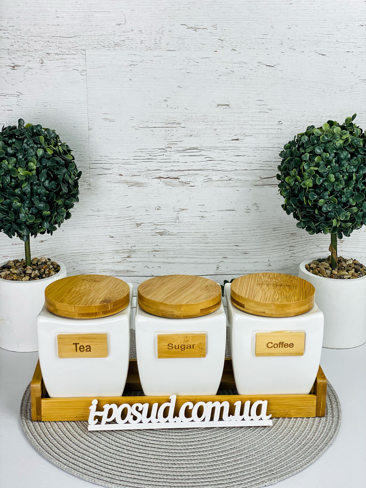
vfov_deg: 36.8
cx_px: 183
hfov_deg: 28.0
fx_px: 733
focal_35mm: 52
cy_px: 244
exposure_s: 1/209
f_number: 2
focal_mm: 6
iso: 20
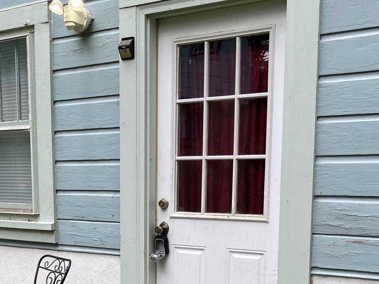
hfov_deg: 29.1
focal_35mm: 65
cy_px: 297
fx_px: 712
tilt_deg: -9.3
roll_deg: -0.4
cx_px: 71
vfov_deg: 21.6
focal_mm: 3.99
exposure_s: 1/422
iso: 20
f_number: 1.8
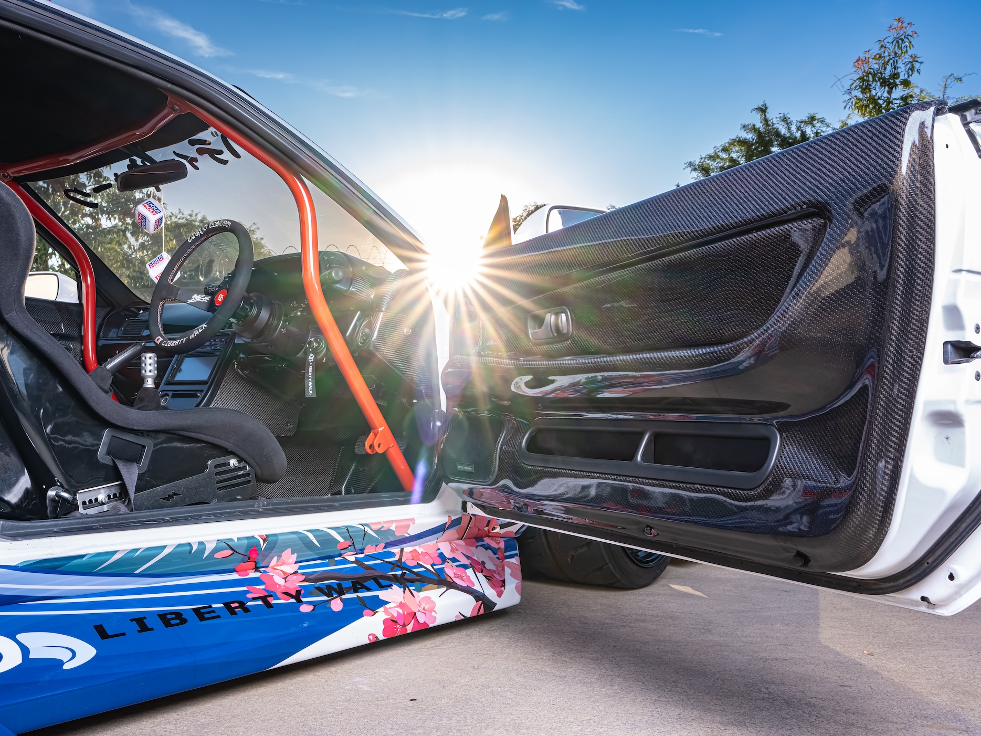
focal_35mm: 30
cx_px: 439
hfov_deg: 59.8
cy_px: 373
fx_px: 850
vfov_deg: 46.8
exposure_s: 1/50
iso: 160
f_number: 11
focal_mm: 27
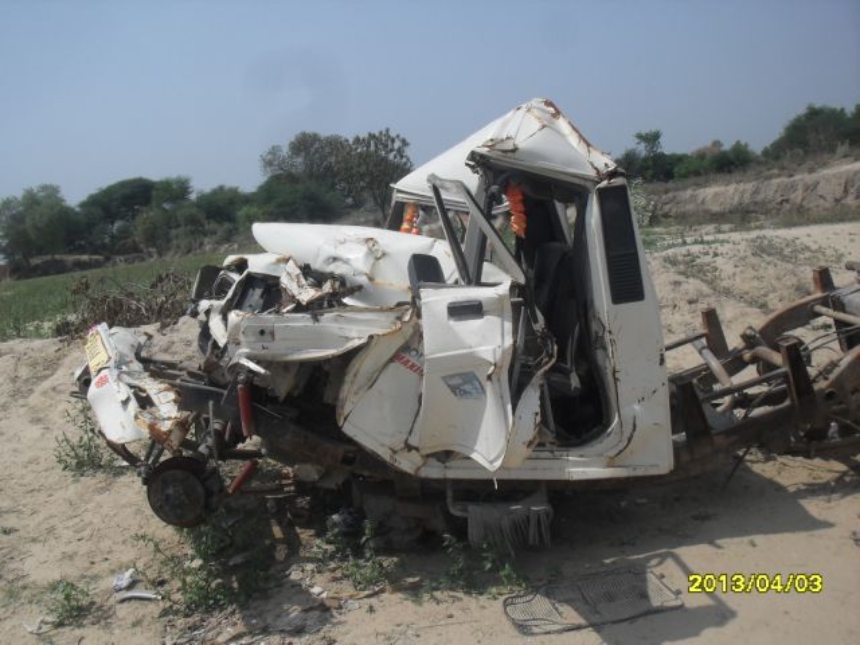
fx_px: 944
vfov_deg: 37.7
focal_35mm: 38
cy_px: 322
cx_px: 430
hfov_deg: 49.0
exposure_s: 1/350
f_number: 8.3
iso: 80
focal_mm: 6.3
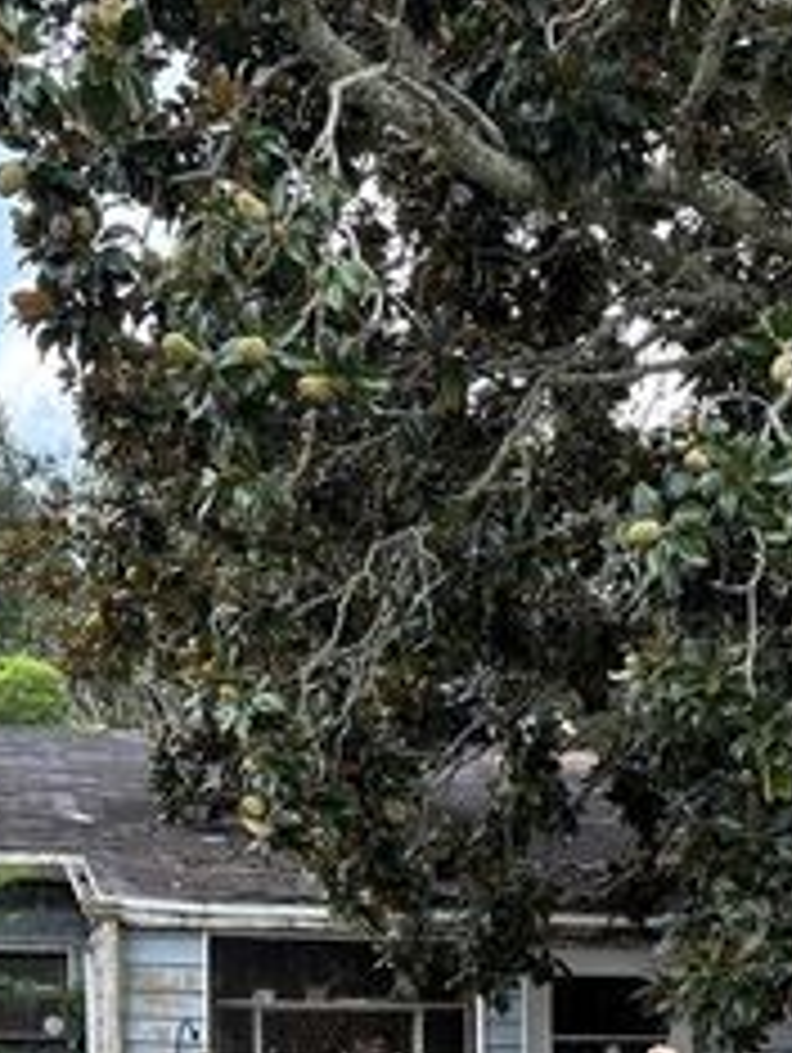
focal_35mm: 74
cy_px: 1267
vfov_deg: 23.9
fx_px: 2253
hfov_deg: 19.7
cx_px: 621
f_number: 1.6
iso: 50
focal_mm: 5.96
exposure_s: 1/477
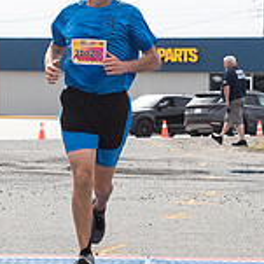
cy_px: 62
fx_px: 1708
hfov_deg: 8.8
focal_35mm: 198
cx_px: 83
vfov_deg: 8.8
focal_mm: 32
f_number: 4
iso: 800
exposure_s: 1/3200
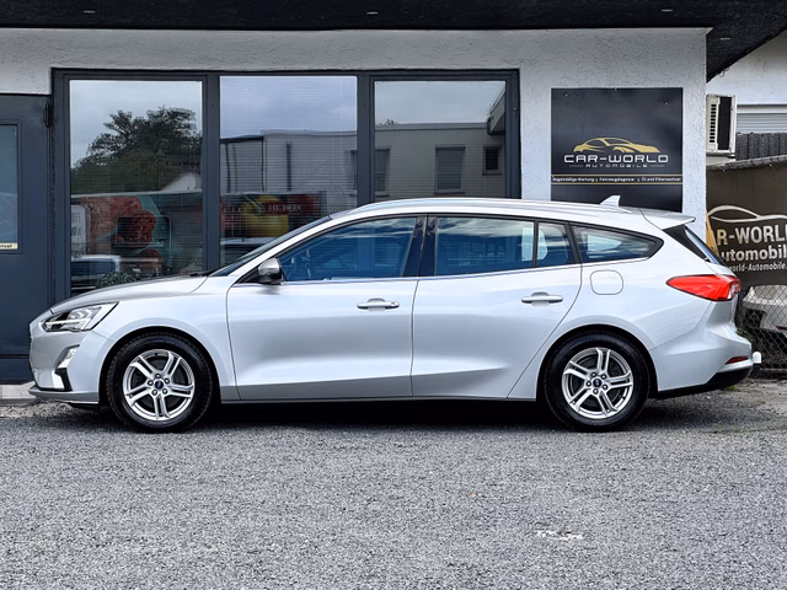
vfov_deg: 19.1
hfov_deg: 25.3
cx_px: 394
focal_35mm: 77
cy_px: 295
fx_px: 1751
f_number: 2.8
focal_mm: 9
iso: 32
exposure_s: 1/210
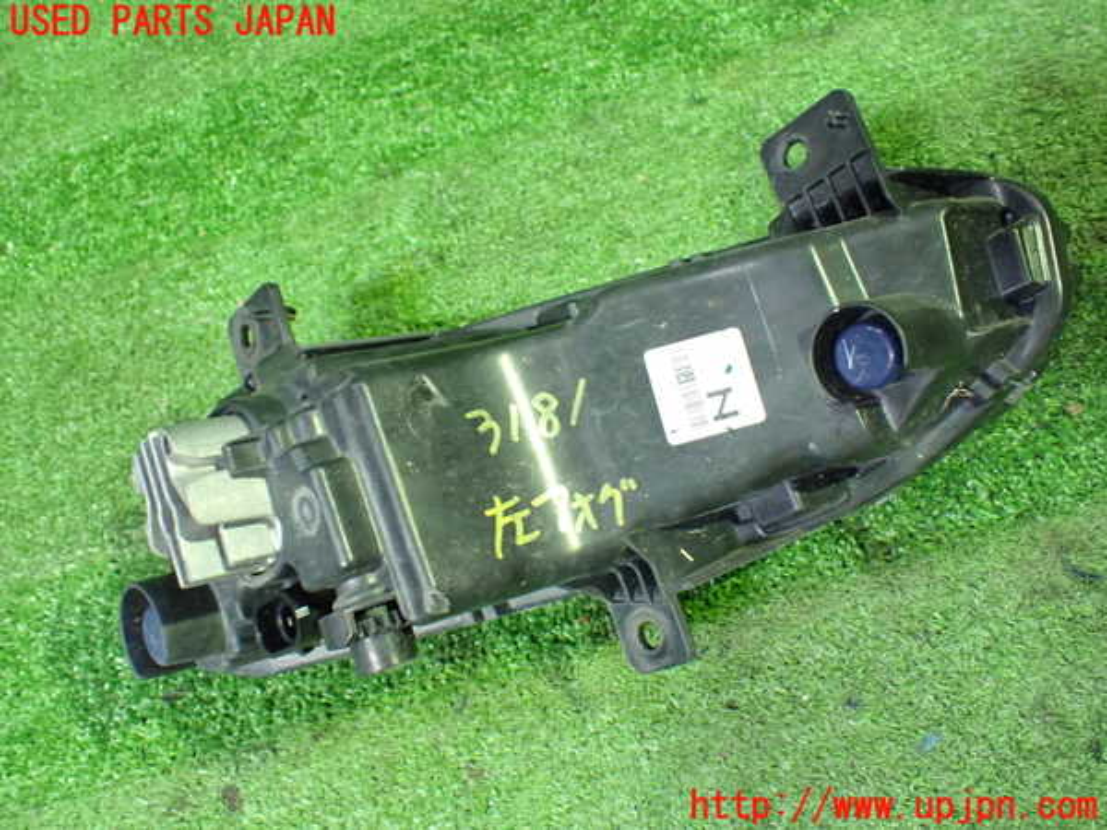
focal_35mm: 30
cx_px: 554
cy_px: 415
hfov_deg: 60.0
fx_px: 959
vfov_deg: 46.8
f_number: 2.3
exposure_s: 1/30
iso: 800
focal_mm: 5.4
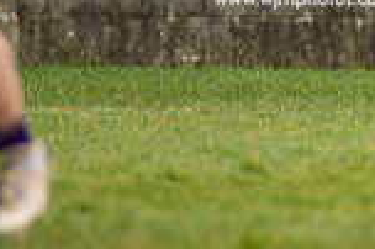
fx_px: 18365
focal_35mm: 1765
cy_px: 20
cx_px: 613
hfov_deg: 1.2
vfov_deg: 0.8
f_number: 2.8
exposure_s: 1/1000
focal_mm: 300
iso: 560
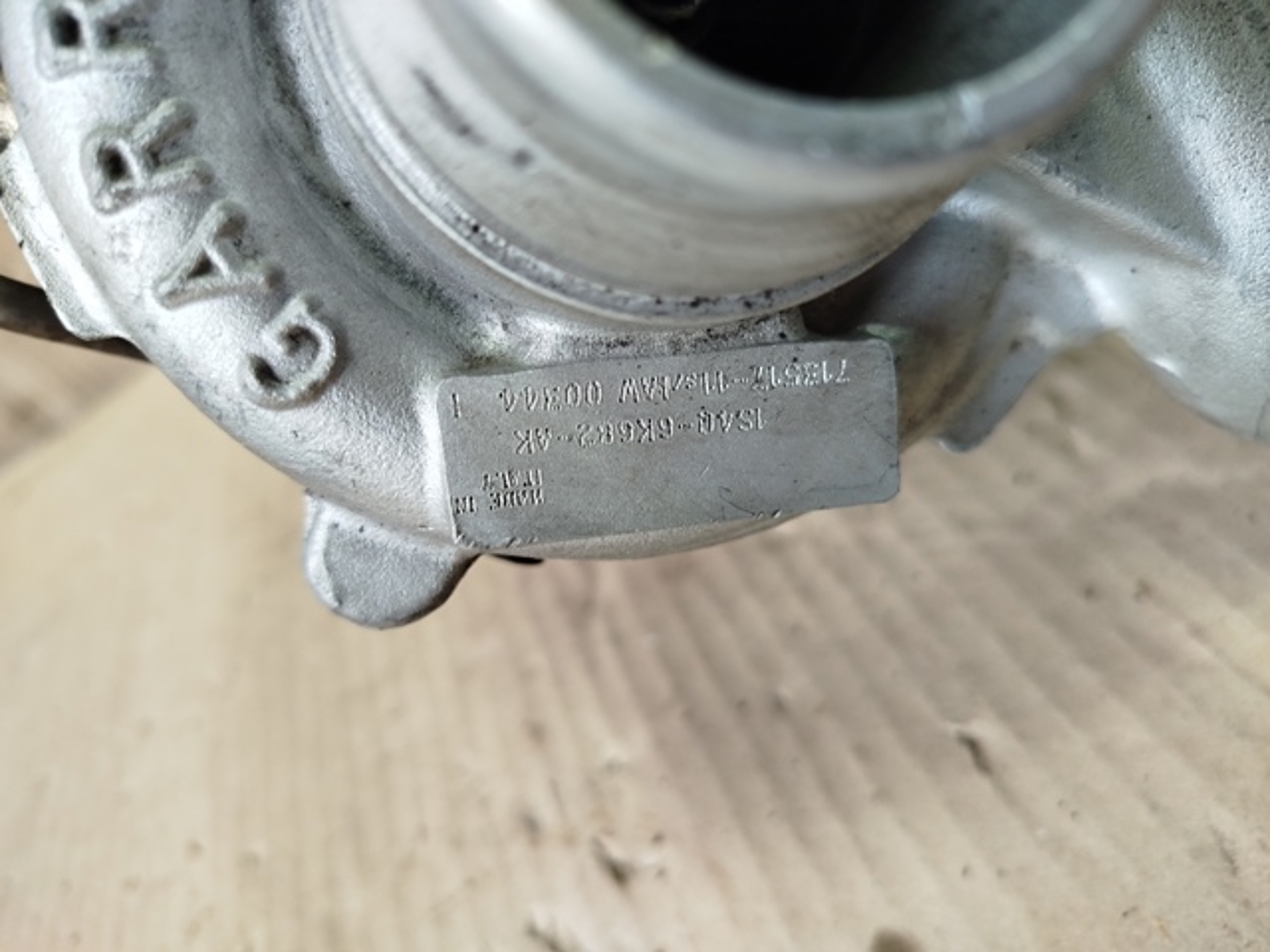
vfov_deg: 56.8
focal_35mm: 24
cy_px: 476
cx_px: 635
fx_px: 881
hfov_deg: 71.6
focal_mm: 5.31
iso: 250
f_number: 1.7
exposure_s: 1/33
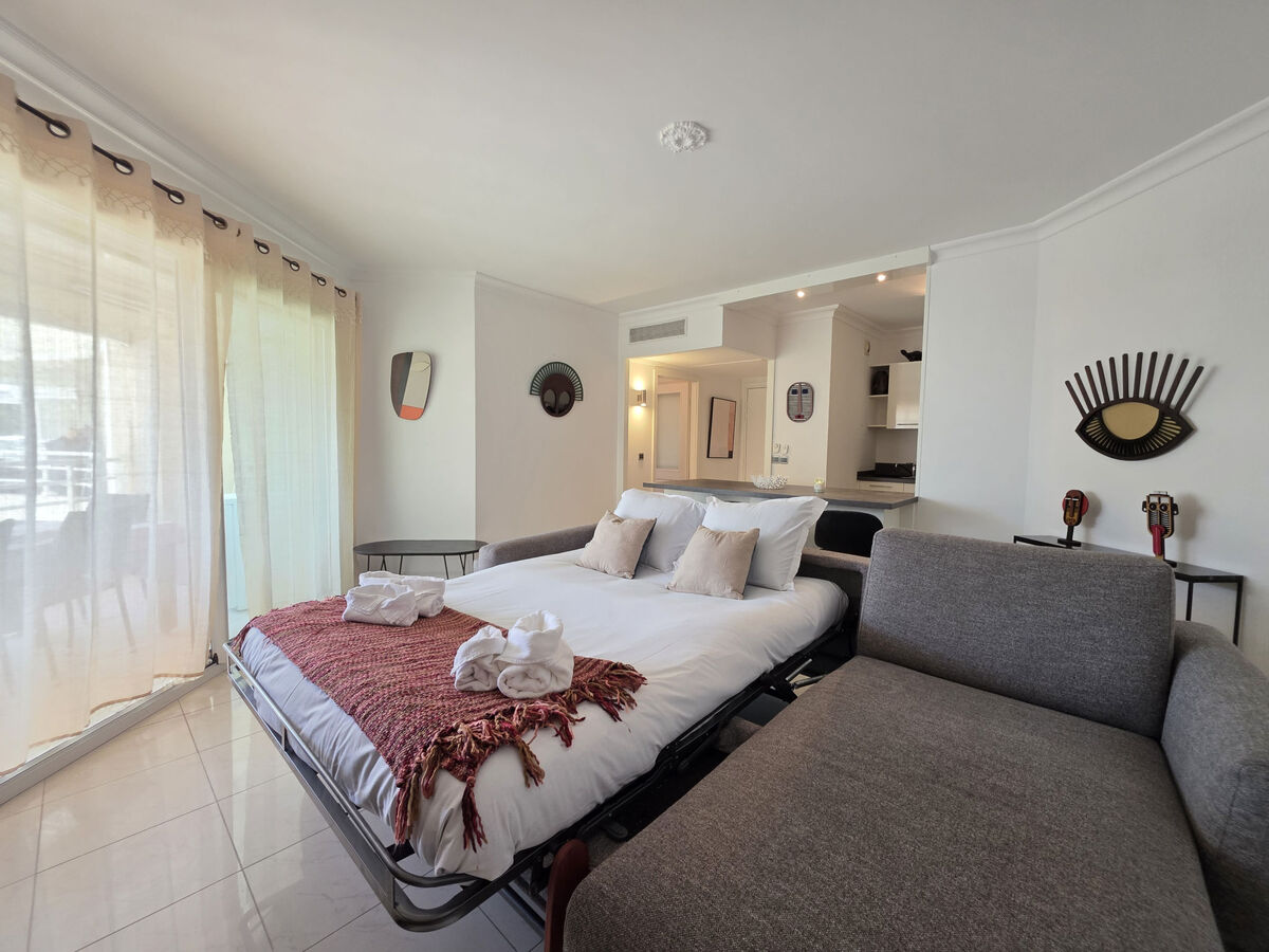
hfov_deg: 106.2
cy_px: 476
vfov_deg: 89.9
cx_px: 634
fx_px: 477
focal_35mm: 13
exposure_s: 1/100
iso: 200
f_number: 1.9
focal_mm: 2.2
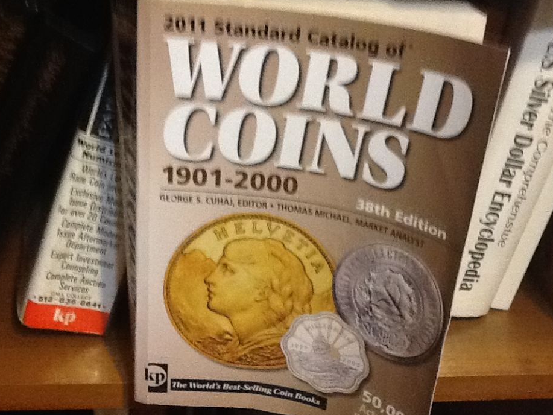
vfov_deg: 30.3
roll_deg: -3.2
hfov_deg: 39.6
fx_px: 767
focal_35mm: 48
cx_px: 283
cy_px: 211
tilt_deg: -24.3
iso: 250
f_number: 2.4
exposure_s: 1/30
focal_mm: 2.03
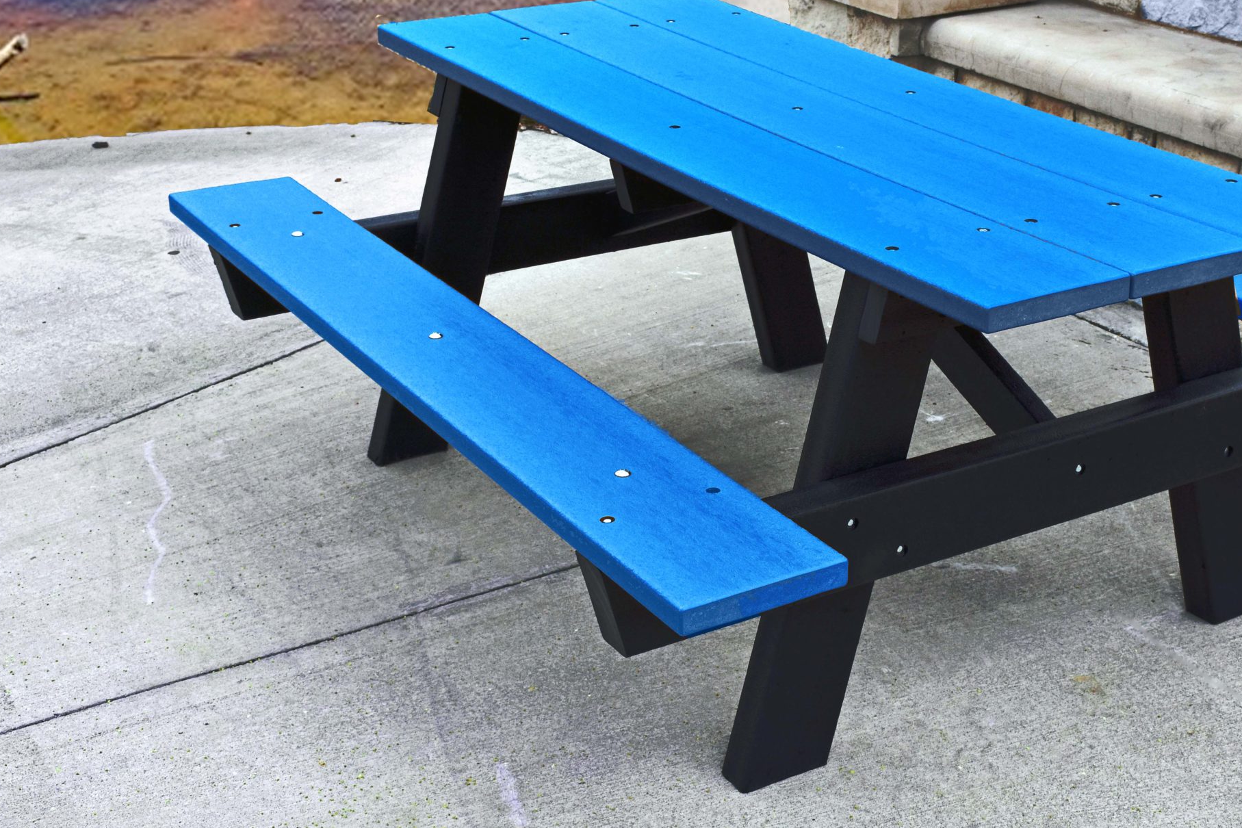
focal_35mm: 55
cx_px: 800
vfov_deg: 24.5
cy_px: 297
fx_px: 1897
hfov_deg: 36.0
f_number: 8
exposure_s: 1/500
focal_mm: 26
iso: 320
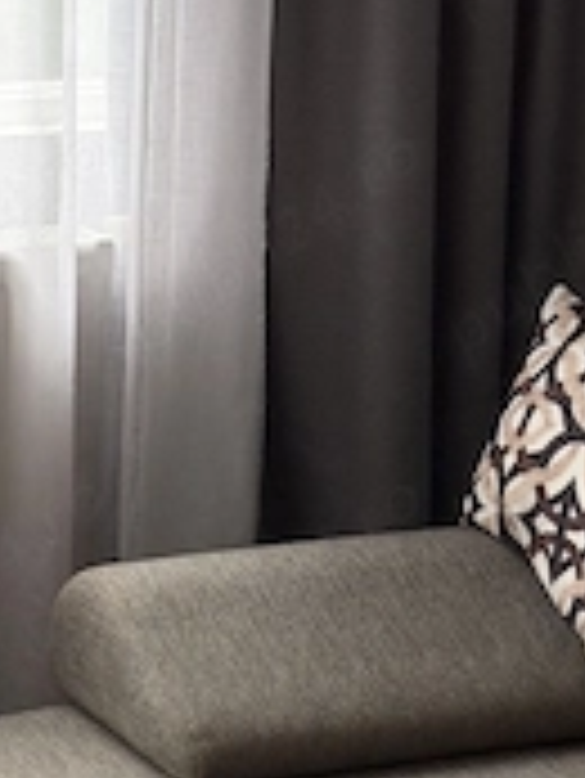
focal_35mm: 120
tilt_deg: -12.5
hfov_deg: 12.3
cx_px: 117
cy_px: 319
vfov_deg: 16.4
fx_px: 2701
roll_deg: -1.2
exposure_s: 1/60
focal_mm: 5.96
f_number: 1.6
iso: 50
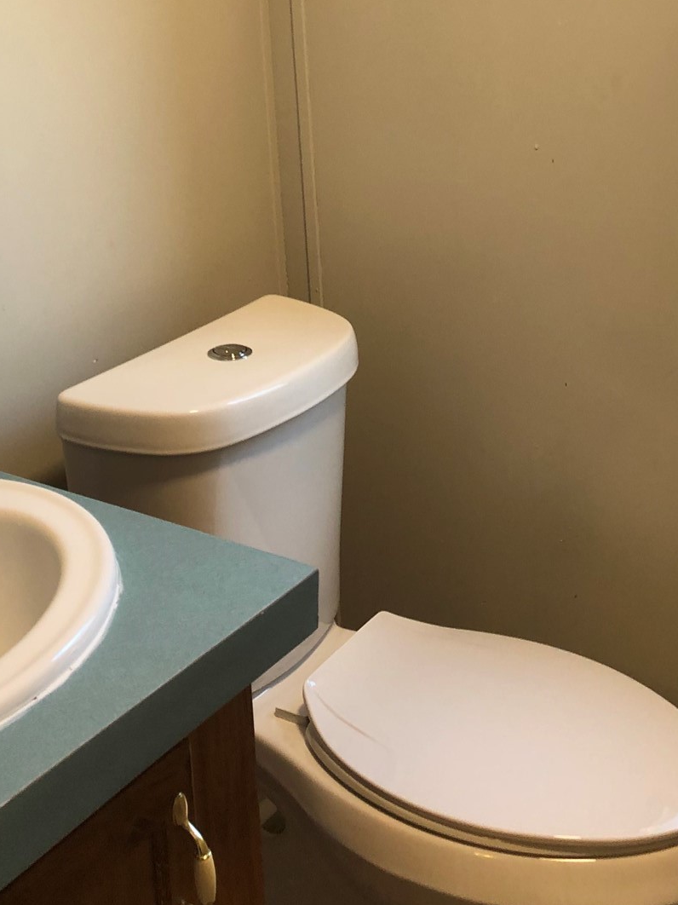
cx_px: 249
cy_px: 130
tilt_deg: -8.7
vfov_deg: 34.0
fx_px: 1411
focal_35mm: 54
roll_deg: +5.1
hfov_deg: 26.9
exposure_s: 1/24
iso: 32
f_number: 1.8
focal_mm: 4
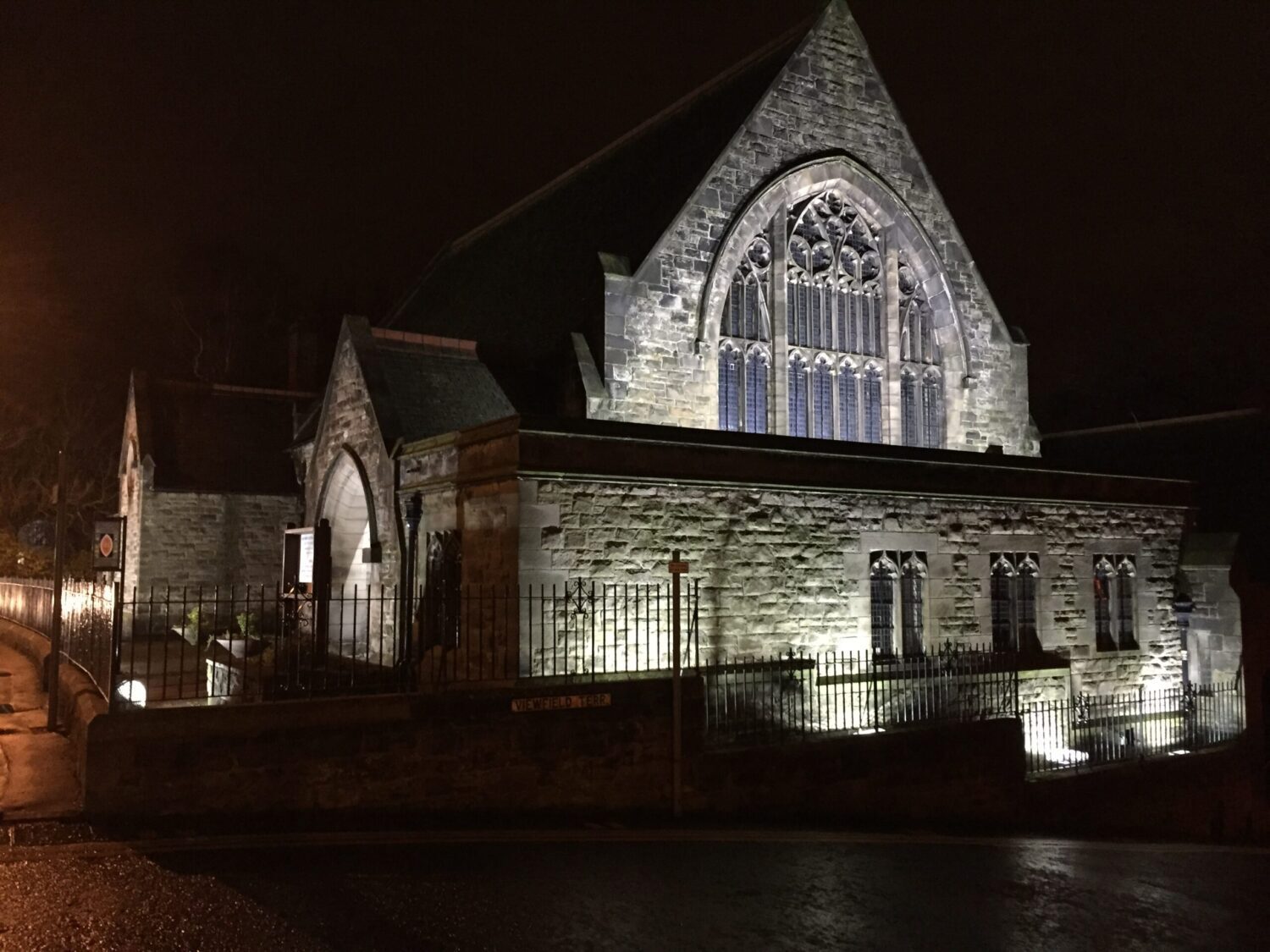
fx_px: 1064
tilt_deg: +4.9
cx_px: 635
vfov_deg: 48.2
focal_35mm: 29
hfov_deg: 61.7
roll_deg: -0.5
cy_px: 476
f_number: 2.2
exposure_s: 1/15
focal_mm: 4.15
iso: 500
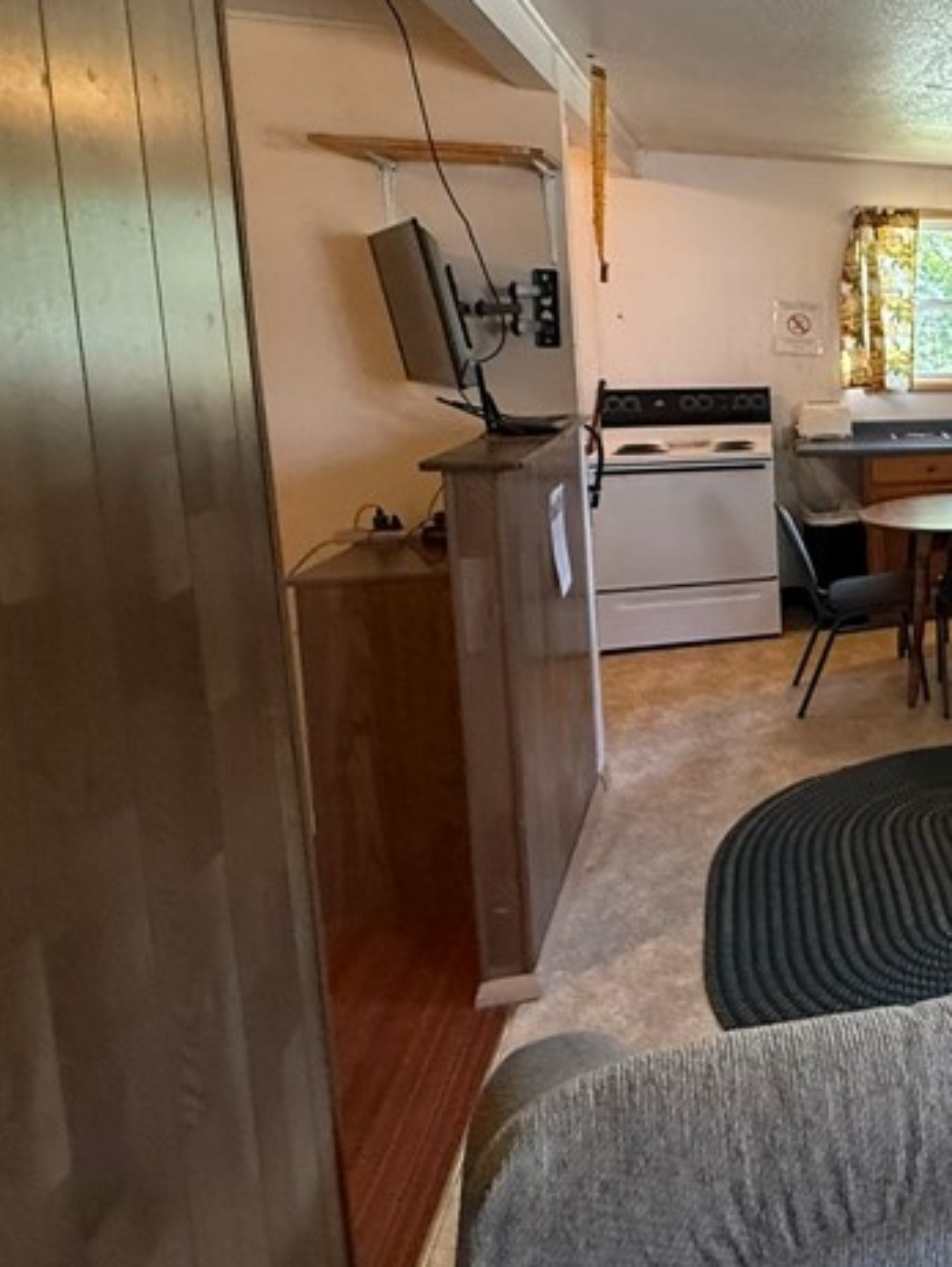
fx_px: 1136
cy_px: 447
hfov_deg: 31.7
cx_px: 1306
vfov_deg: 57.3
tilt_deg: -5.6
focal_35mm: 31
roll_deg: -1.1
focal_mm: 2.22
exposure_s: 1/89
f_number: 2.2
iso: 400
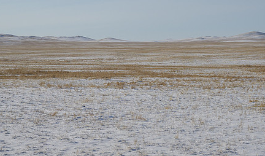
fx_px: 696
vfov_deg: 12.8
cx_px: 154
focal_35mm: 98
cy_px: 79
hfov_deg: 21.5
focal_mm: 70
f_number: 7.1
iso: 100
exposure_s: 1/3200
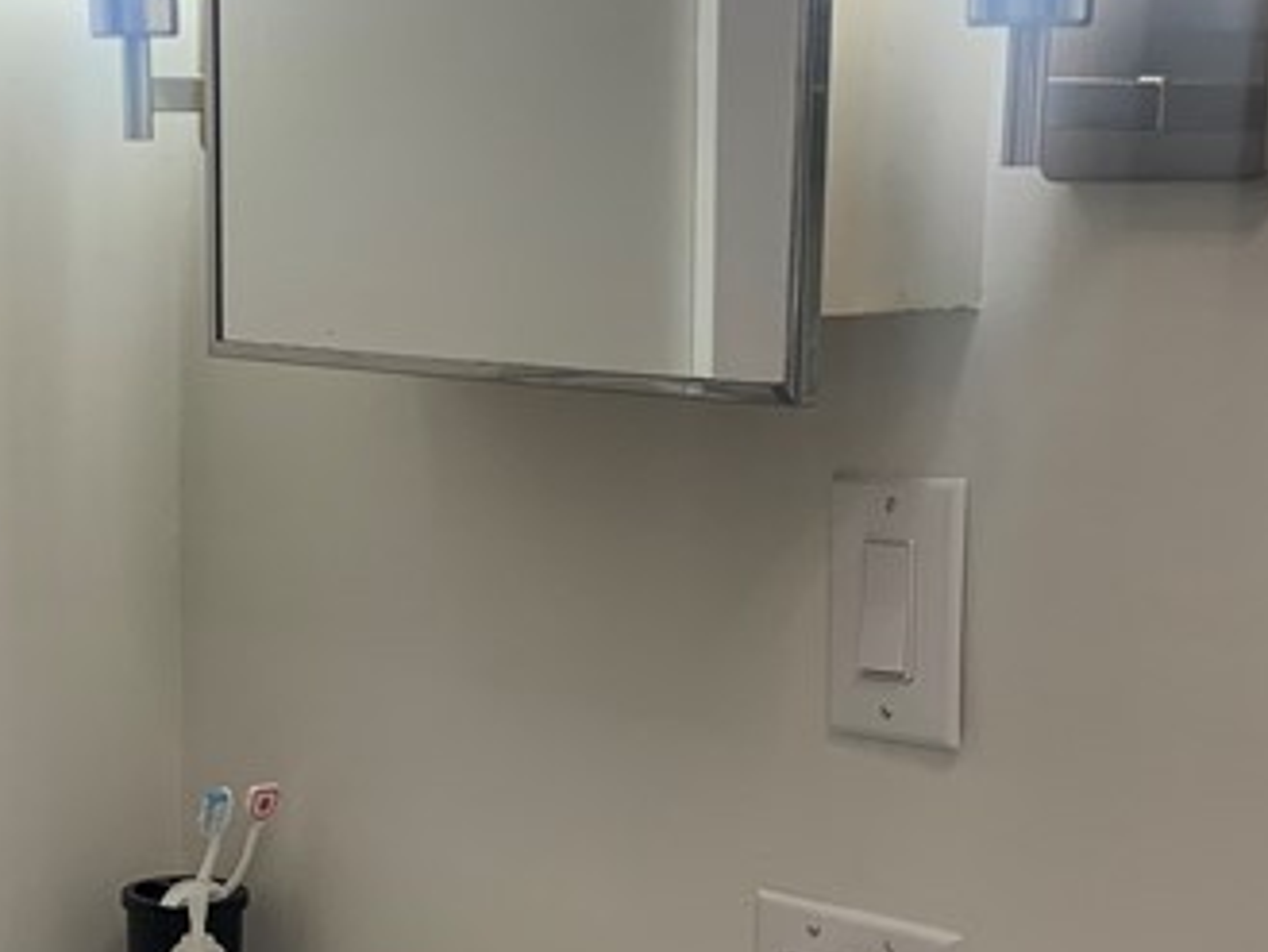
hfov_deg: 23.8
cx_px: 308
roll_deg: -1.1
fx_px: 2968
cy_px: 755
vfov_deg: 18.1
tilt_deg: -10.2
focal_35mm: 81
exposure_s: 1/120
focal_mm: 4.25
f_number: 1.8
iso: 80
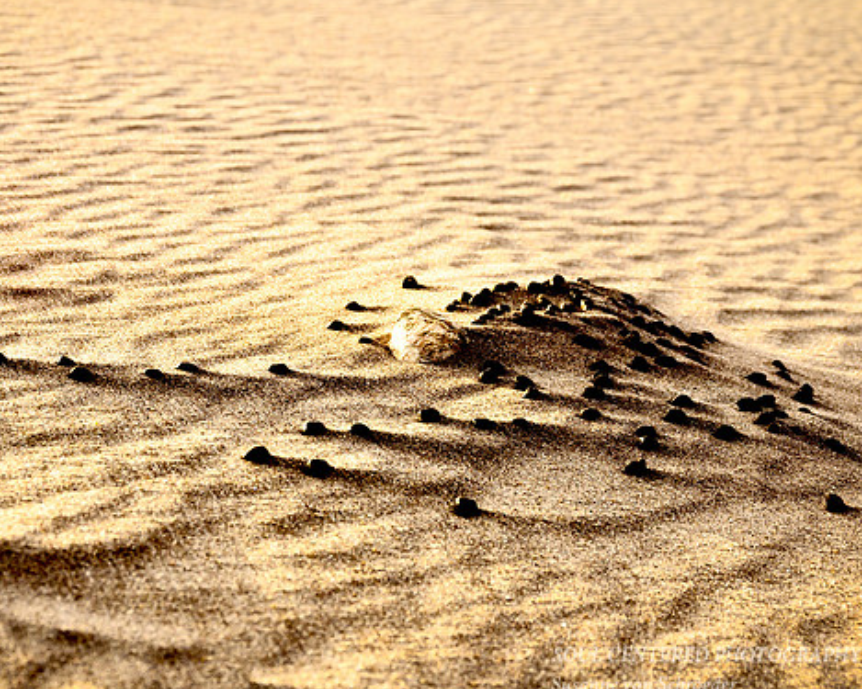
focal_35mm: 108
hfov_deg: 17.8
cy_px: 348
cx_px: 342
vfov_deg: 14.3
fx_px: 2755
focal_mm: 62
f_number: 8
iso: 200
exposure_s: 1/125
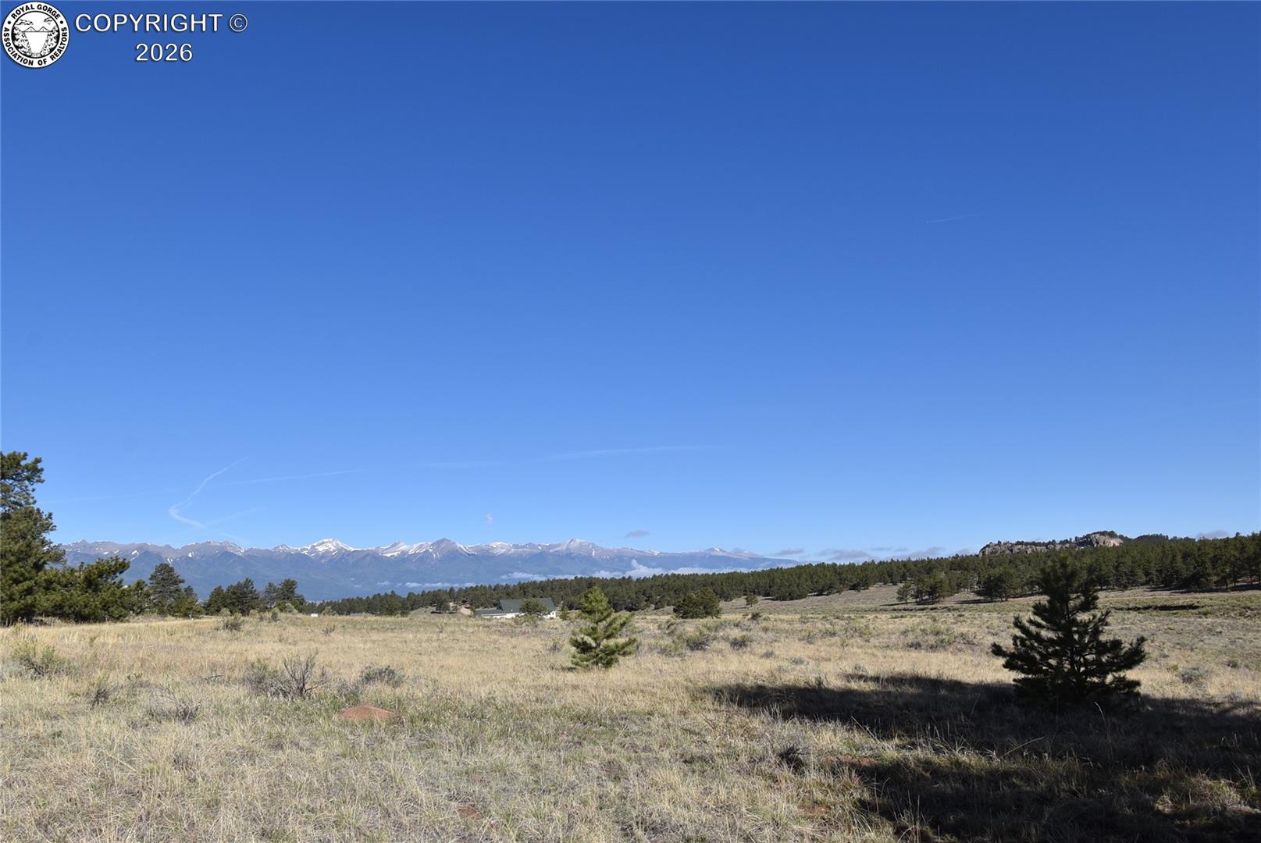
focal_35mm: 30
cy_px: 422
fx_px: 1052
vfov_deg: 43.7
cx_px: 630
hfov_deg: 61.9
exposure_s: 1/500
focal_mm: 20
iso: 200
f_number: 11
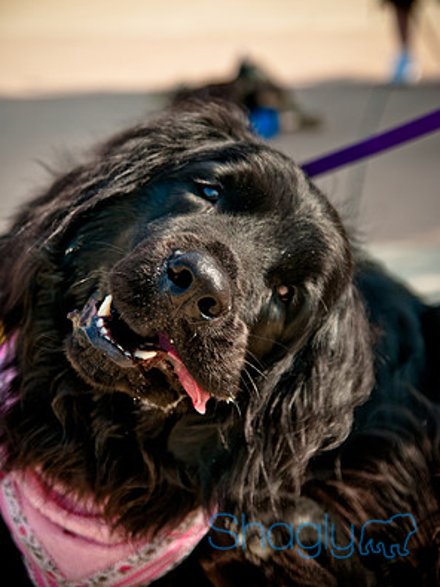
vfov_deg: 23.8
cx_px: 221
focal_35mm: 82
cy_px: 272
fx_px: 1390
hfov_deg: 18.0
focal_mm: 50
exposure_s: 1/800
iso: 200
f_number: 2.8
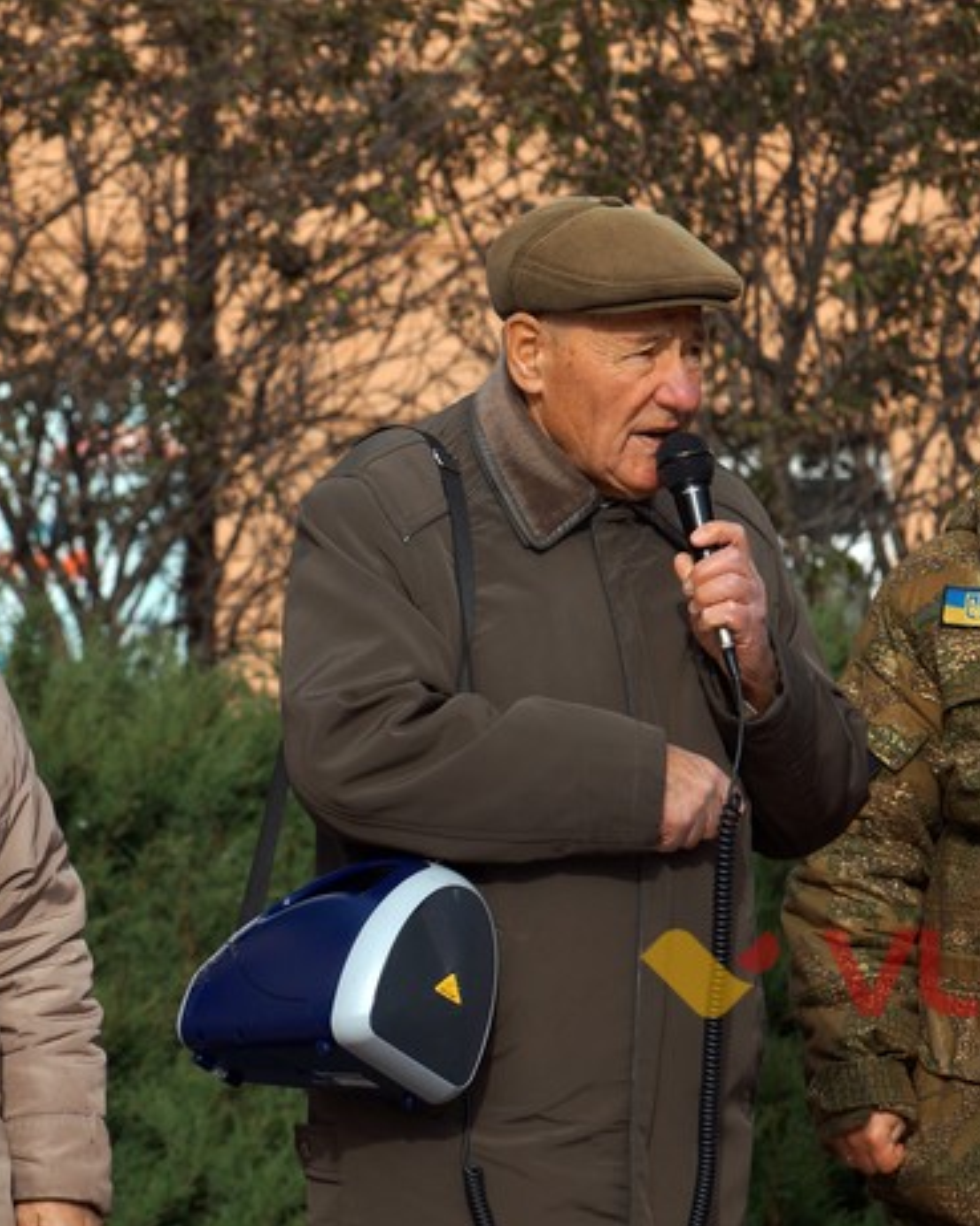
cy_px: 614
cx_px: 481
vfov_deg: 6.7
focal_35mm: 288
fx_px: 10441
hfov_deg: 5.4
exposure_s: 1/640
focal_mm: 135
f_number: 6.3
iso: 100
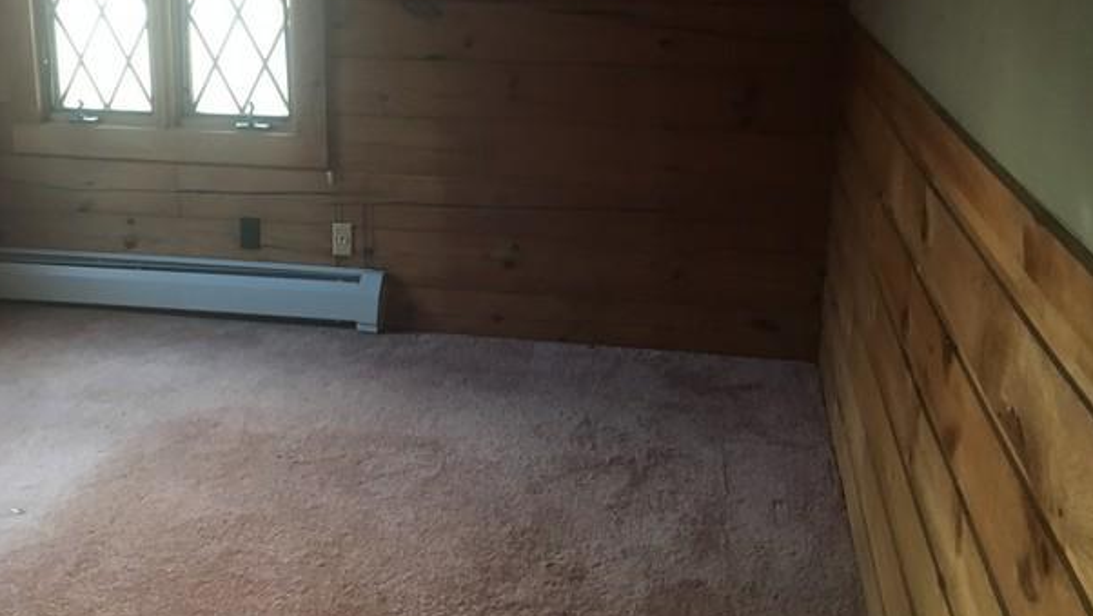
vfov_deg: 28.2
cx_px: 447
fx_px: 1218
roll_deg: -0.4
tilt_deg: -12.2
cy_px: 196
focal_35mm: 42
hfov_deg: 48.1
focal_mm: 4.15
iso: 200
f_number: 2.2
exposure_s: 1/24
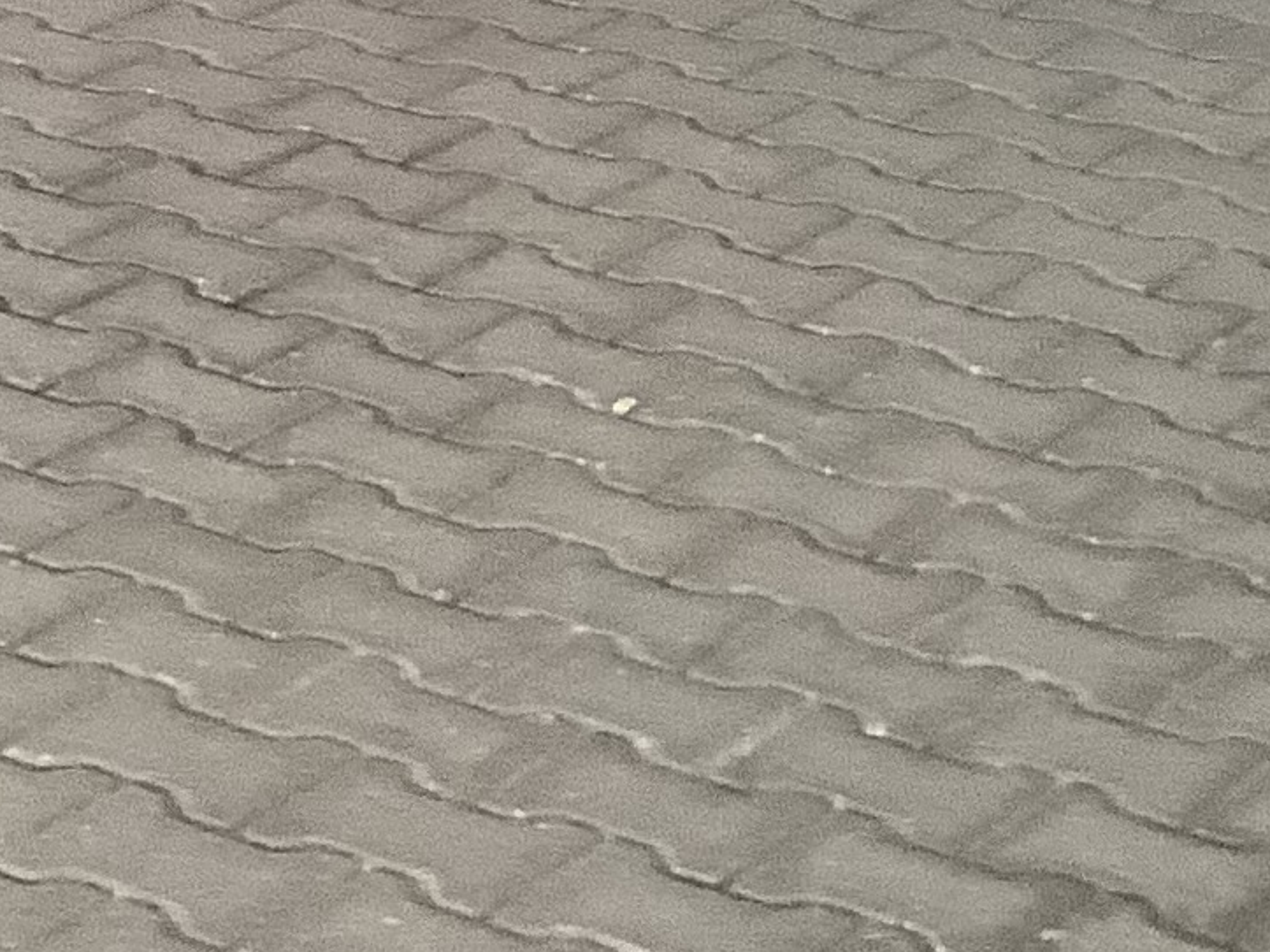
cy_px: -1150
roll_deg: -0.7
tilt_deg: -3.4
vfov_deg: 9.6
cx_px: 202
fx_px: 5136
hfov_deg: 14.0
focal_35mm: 140
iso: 320
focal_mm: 3.3
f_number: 2.4
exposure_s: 1/33
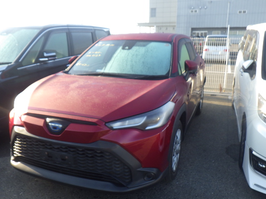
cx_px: 126
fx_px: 254
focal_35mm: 33
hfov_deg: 55.3
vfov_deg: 42.9
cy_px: 102
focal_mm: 5
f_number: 4.2
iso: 125
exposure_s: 1/160
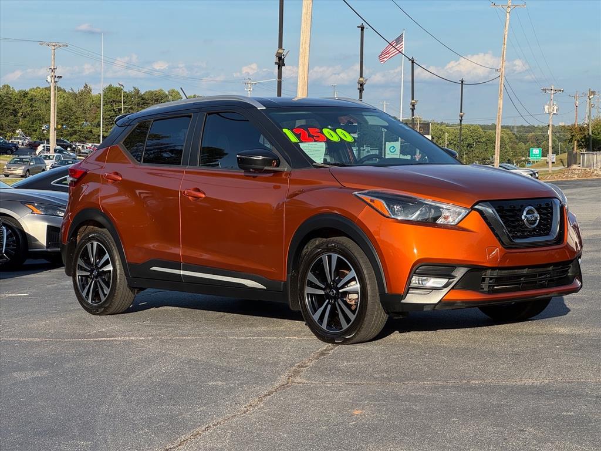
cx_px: 300
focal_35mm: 77
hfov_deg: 25.3
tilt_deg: -3.6
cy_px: 226
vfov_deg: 19.1
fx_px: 1337
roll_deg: -2.2
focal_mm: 9
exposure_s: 1/573
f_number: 2.8
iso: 25
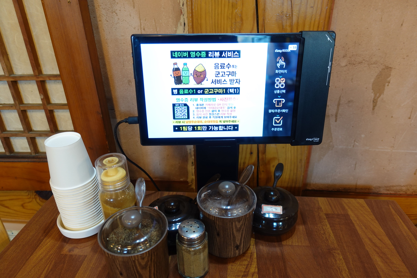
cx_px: 208
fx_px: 278
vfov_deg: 53.1
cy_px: 139
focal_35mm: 24
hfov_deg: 73.7
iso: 125
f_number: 1.8
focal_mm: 8.8
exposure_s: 1/30
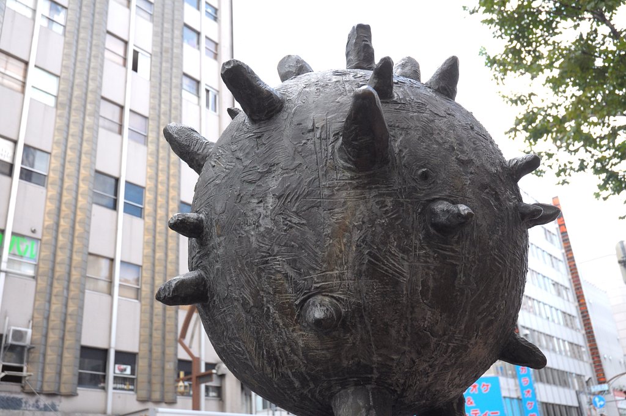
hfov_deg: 51.3
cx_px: 313
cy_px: 208
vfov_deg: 35.4
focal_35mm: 38
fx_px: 651
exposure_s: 1/200
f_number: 7.1
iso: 640
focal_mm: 25
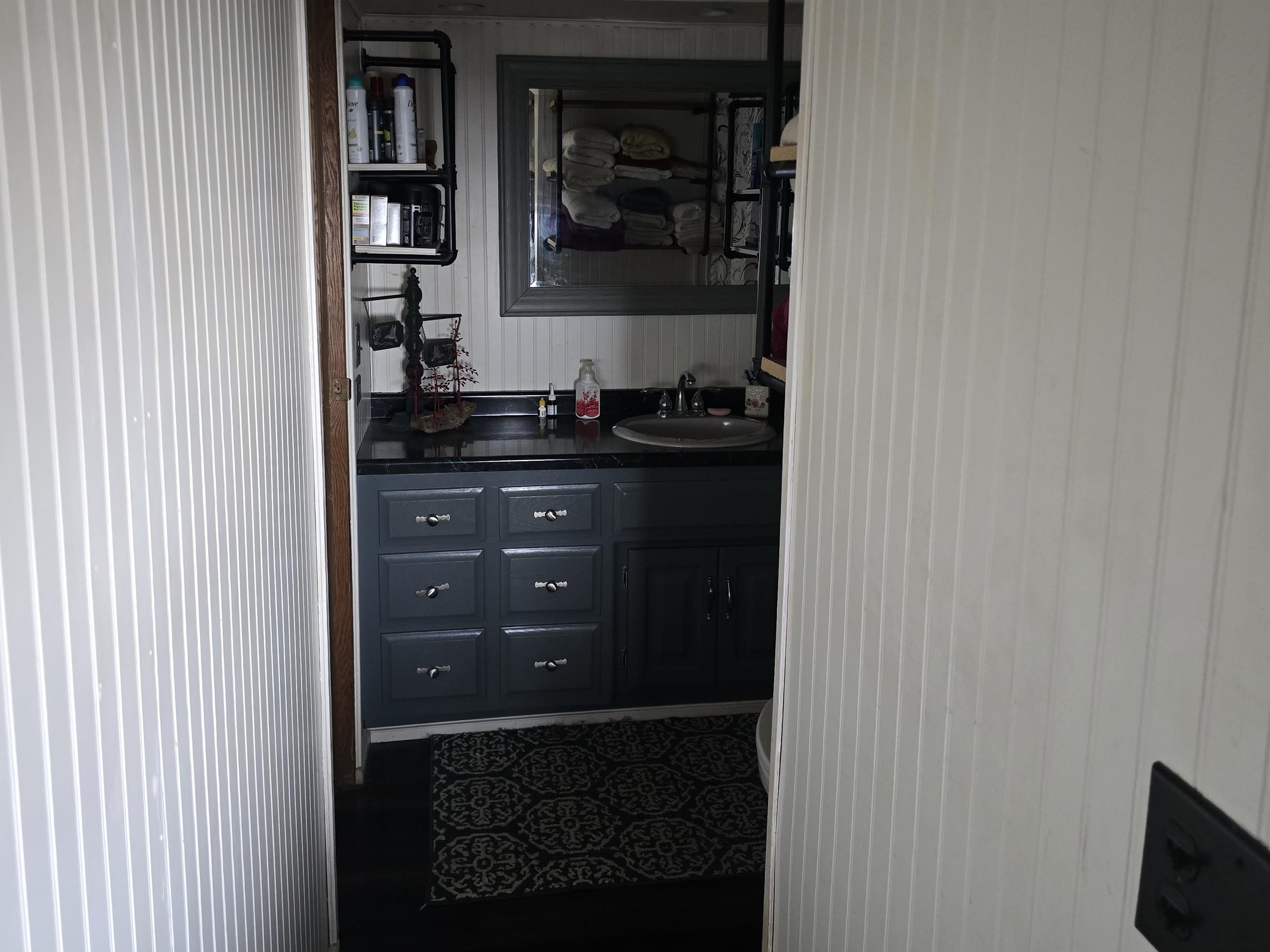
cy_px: 368
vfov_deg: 47.9
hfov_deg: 61.6
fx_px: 1064
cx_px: 582
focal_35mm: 29
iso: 640
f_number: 1.7
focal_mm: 6.3
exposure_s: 1/120
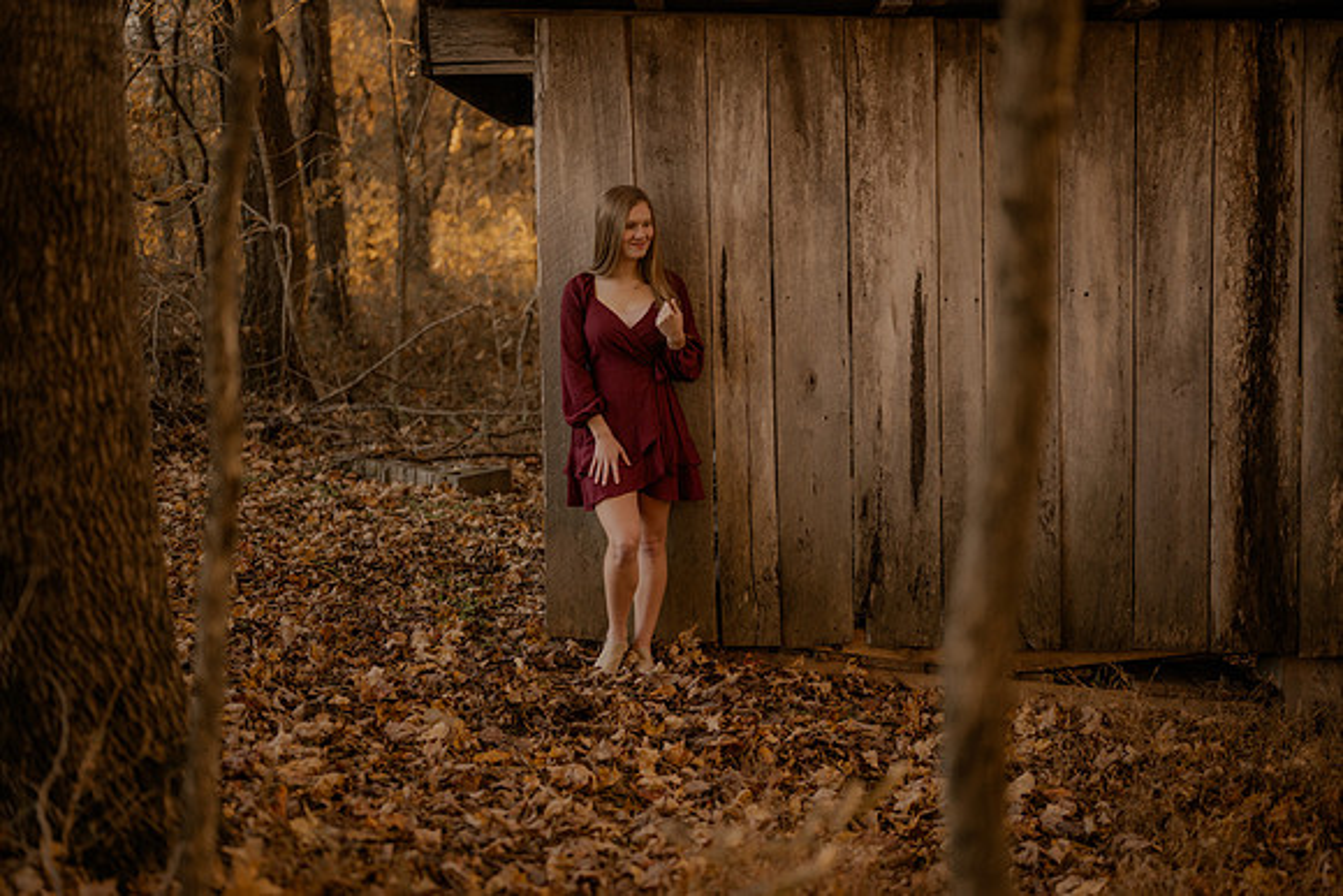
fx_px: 1866
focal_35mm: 50
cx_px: 672
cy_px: 448
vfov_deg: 27.0
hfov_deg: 39.6
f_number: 1.8
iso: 250
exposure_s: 1/500
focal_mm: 50
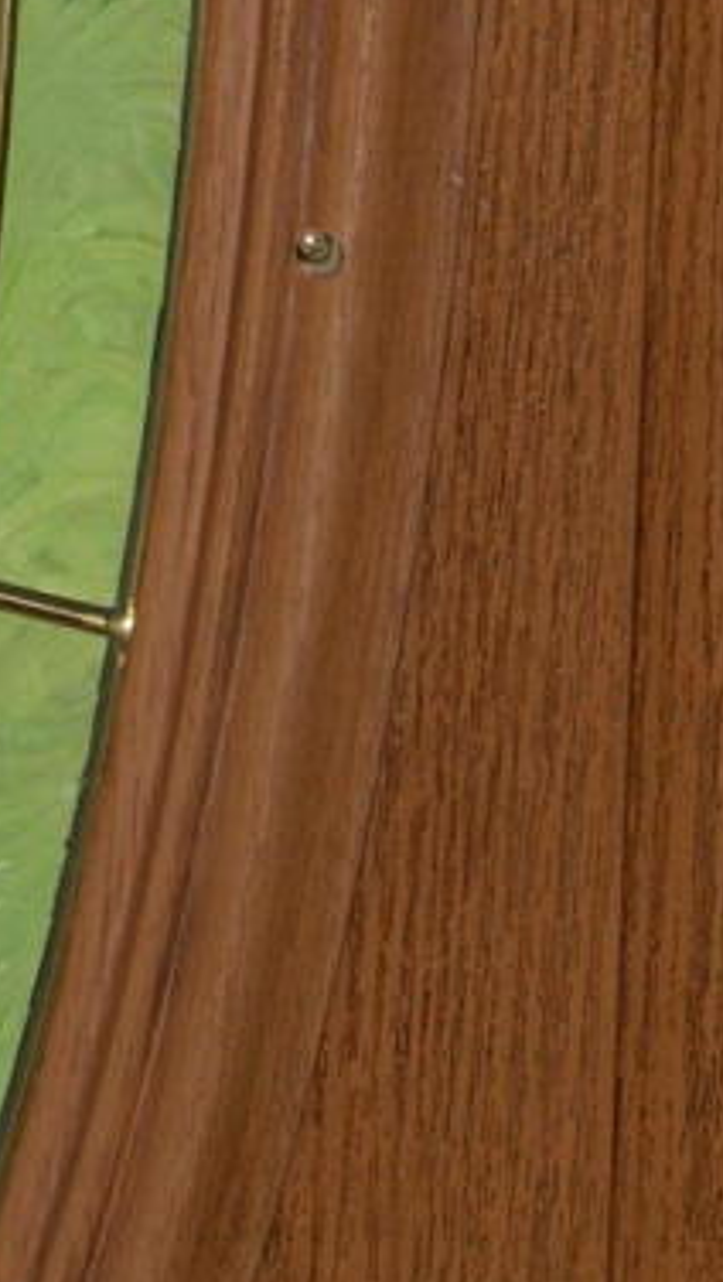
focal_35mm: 251
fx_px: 8539
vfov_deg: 8.5
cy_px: -423
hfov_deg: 4.8
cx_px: -747
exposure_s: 1/160
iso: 100
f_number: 8
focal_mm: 30
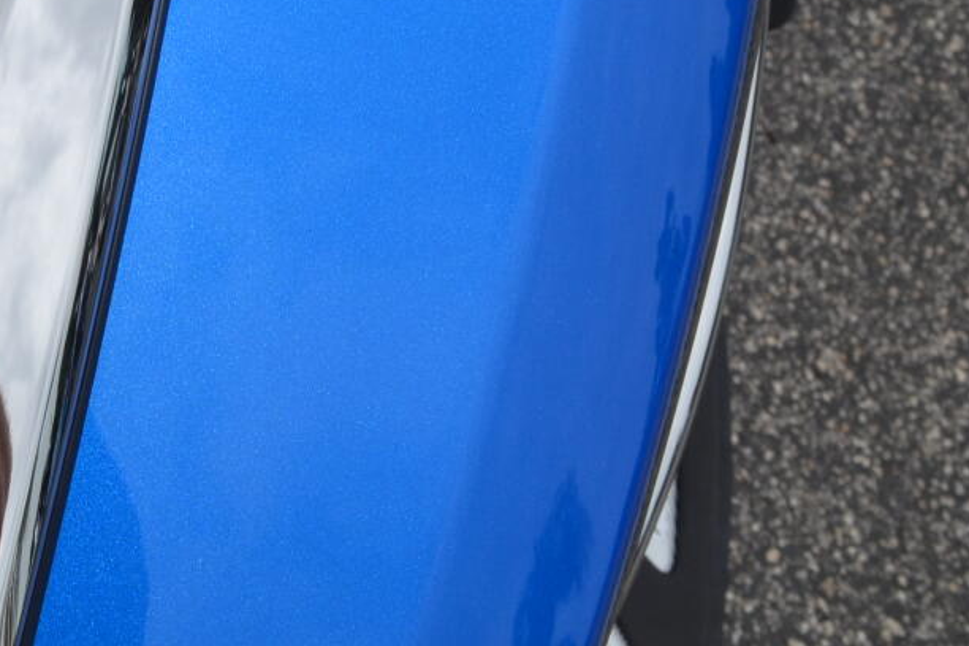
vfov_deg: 13.0
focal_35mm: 98
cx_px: -152
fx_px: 2638
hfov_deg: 19.7
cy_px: -400
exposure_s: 1/200
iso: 100
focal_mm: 20
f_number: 10
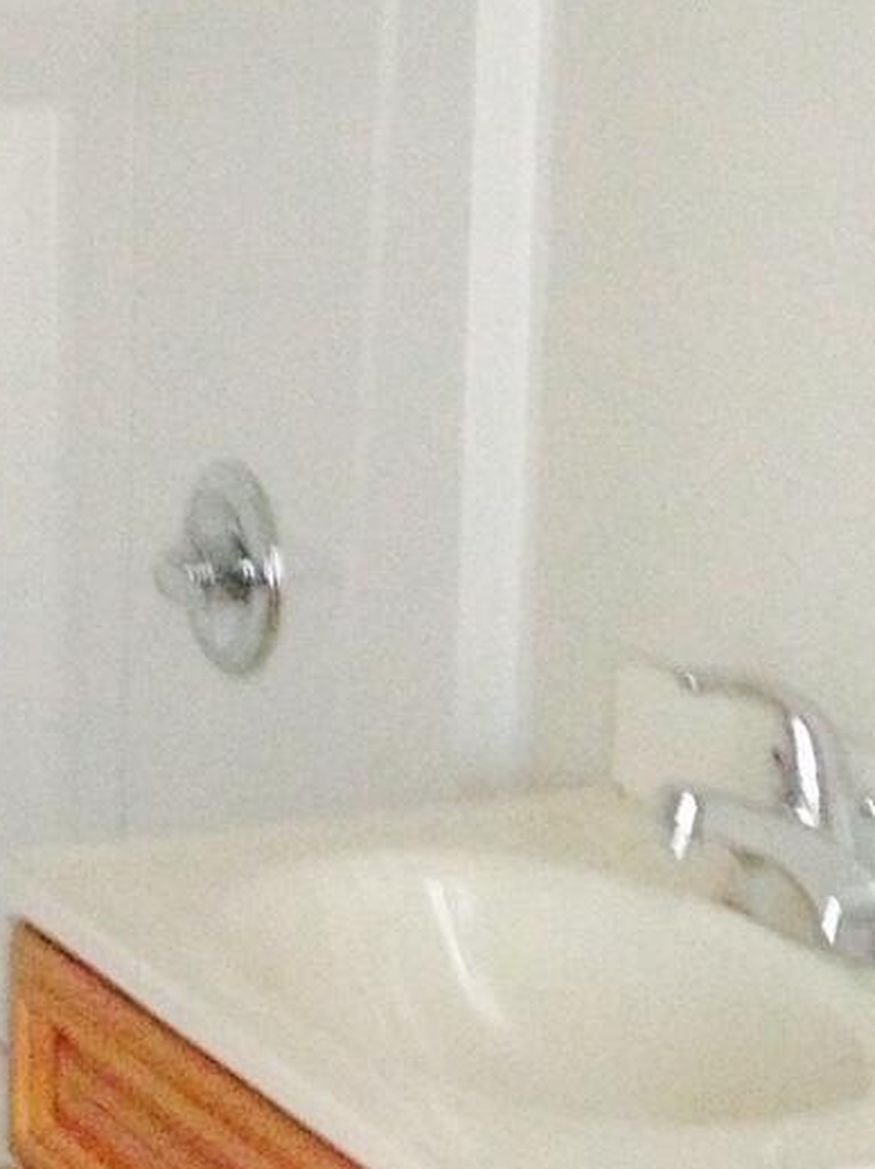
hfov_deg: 14.1
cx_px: 124
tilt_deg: -8.9
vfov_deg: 18.9
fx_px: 3508
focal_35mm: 104
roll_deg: +1.2
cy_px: 517
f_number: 2.4
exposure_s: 1/15
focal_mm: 4.12
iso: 500
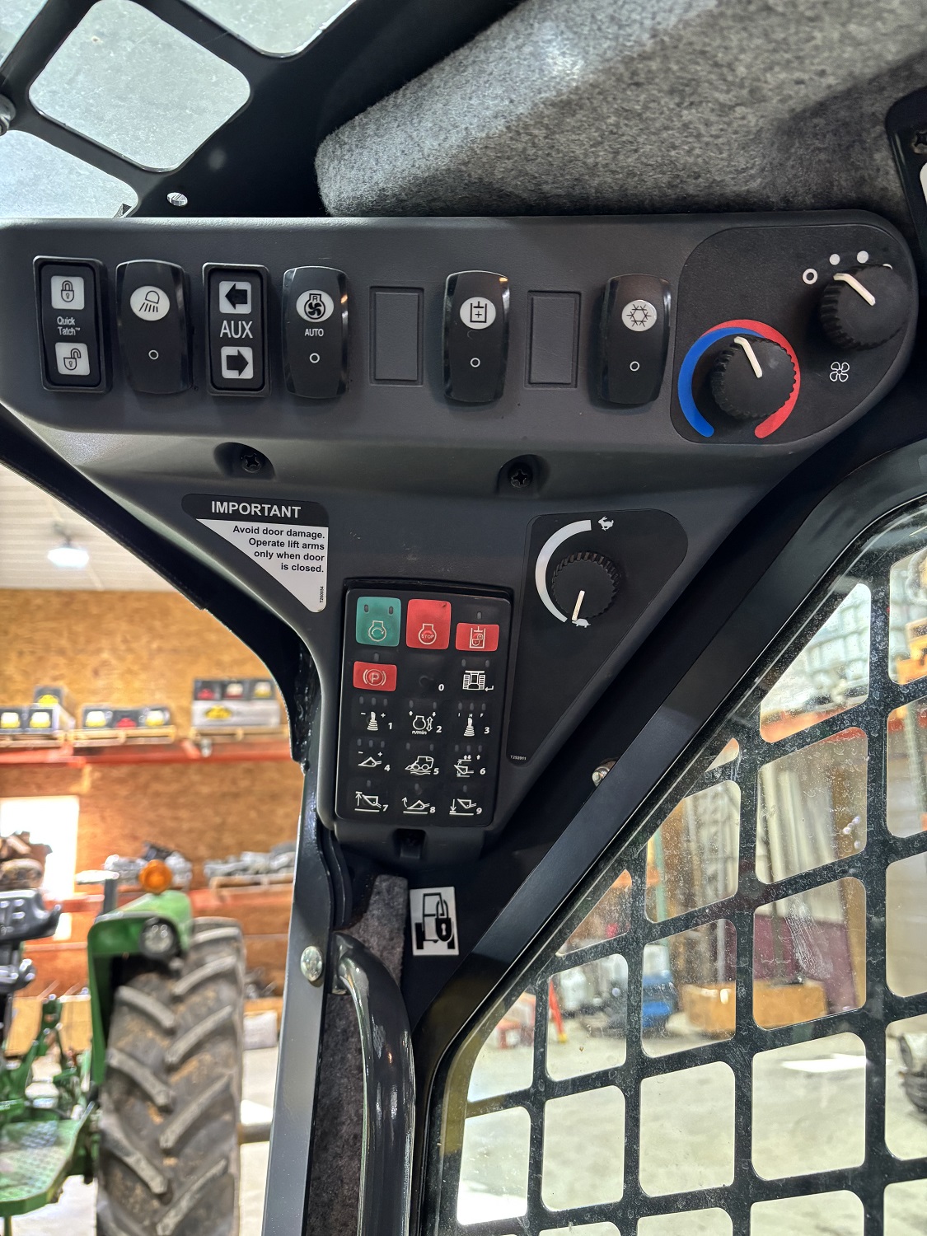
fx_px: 928
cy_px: 618
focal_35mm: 26
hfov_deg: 53.1
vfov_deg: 67.3
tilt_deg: +13.1
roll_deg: +1.3
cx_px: 464
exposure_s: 1/60
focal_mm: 5.96
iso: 500
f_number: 1.6
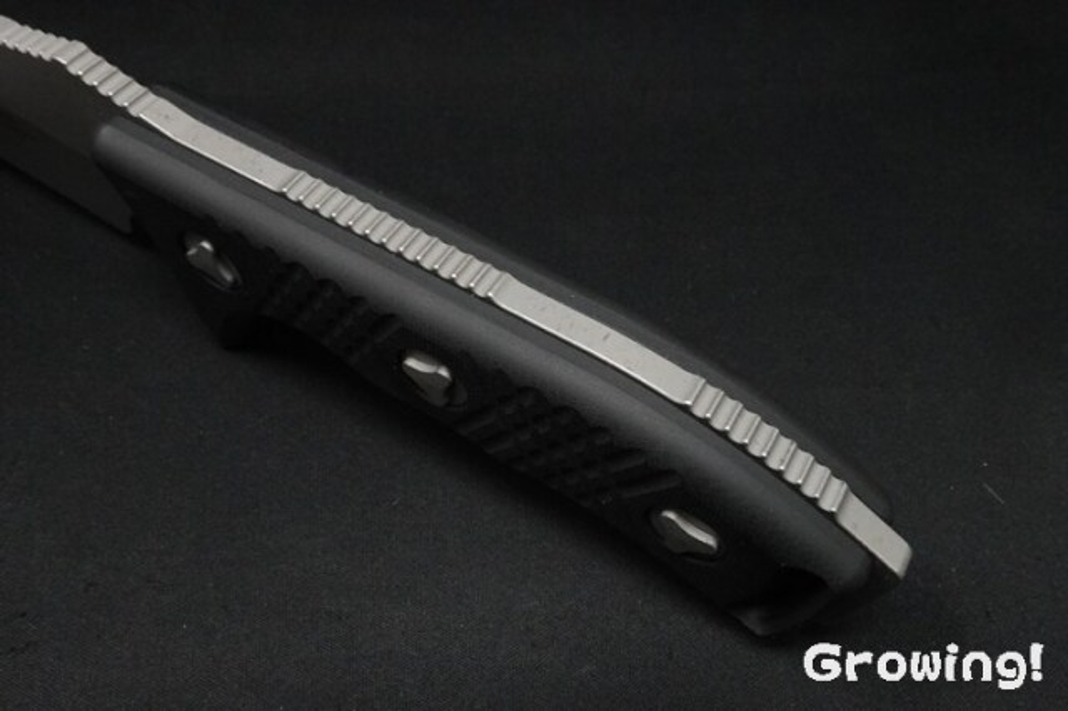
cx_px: 534
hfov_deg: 58.7
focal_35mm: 32
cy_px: 356
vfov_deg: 41.1
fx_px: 949
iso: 2000
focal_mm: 11.76
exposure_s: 1/40
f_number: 11
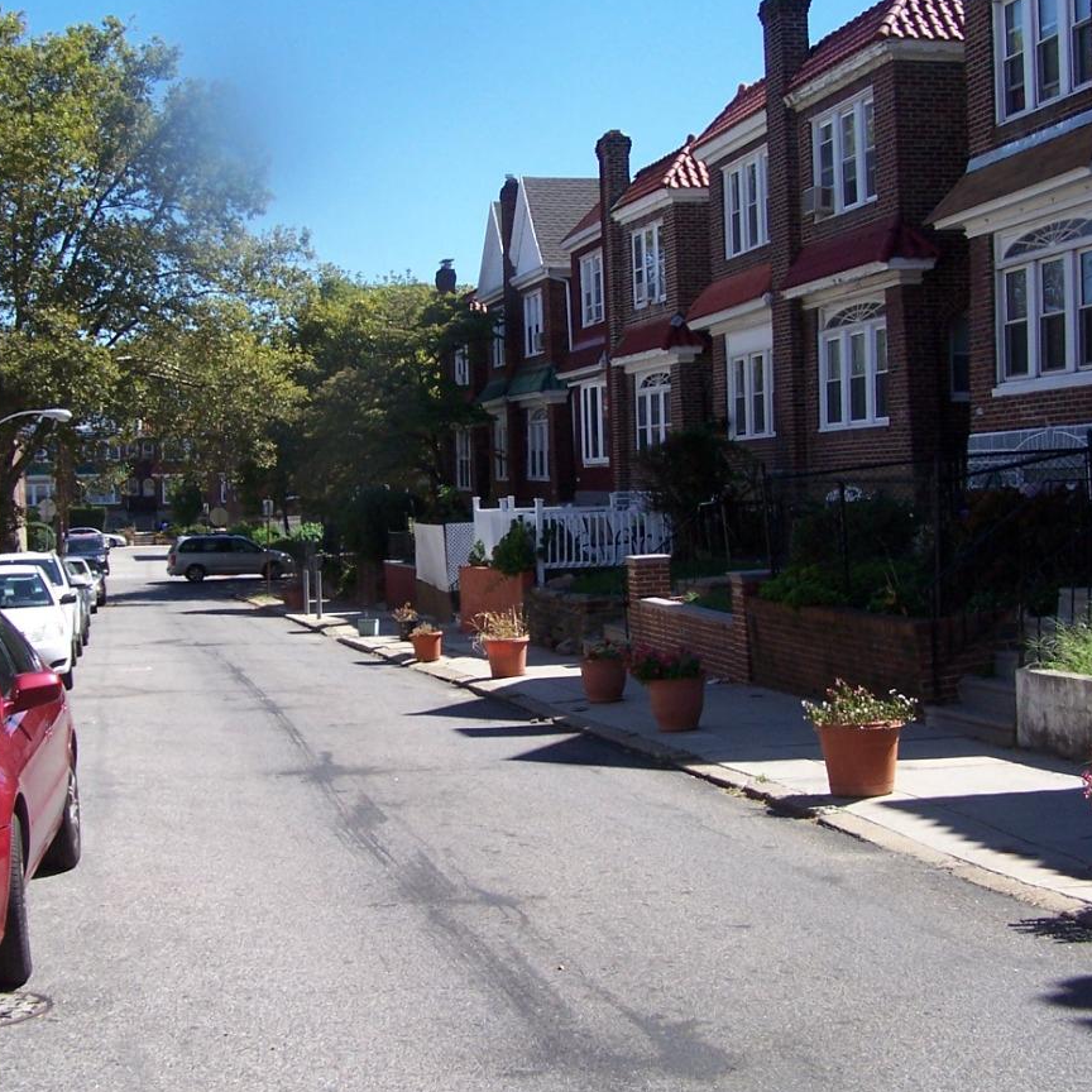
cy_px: 466
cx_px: 469
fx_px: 1999
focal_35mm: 56
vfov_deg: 30.5
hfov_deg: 30.5
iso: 80
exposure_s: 1/1000
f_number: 2.8
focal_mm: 6.3
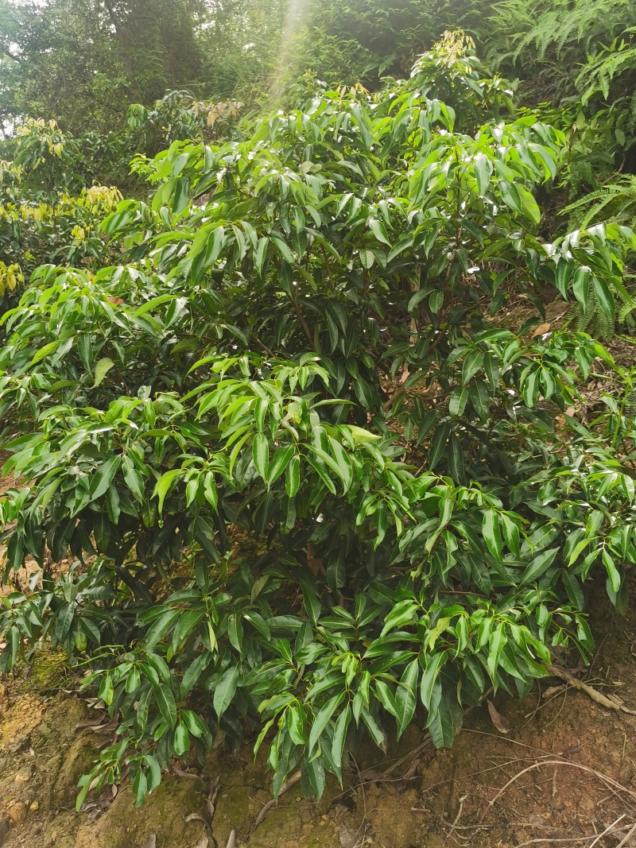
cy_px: 424
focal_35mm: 32
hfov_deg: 44.2
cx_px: 318
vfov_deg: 56.8
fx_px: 784
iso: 50
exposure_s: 1/606
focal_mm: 5.58
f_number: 1.8
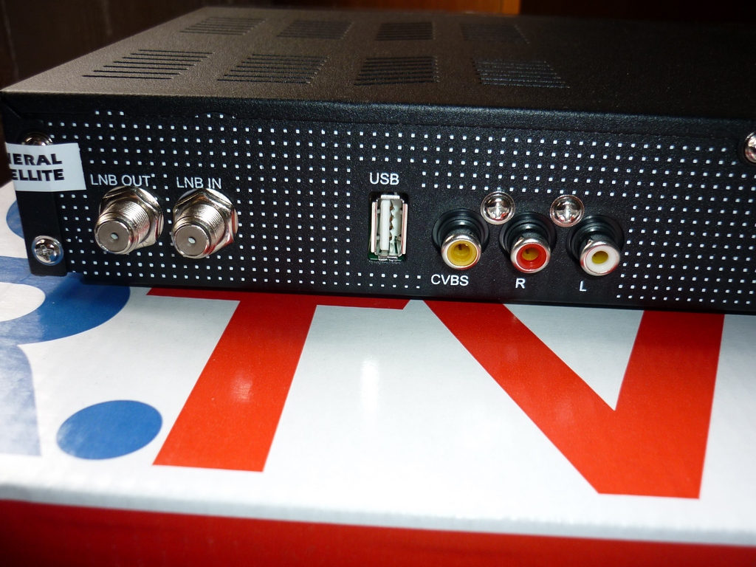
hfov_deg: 55.4
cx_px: 378
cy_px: 284
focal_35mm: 33
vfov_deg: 42.9
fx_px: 721
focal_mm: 5.5
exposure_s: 1/30
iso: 100
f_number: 2.8
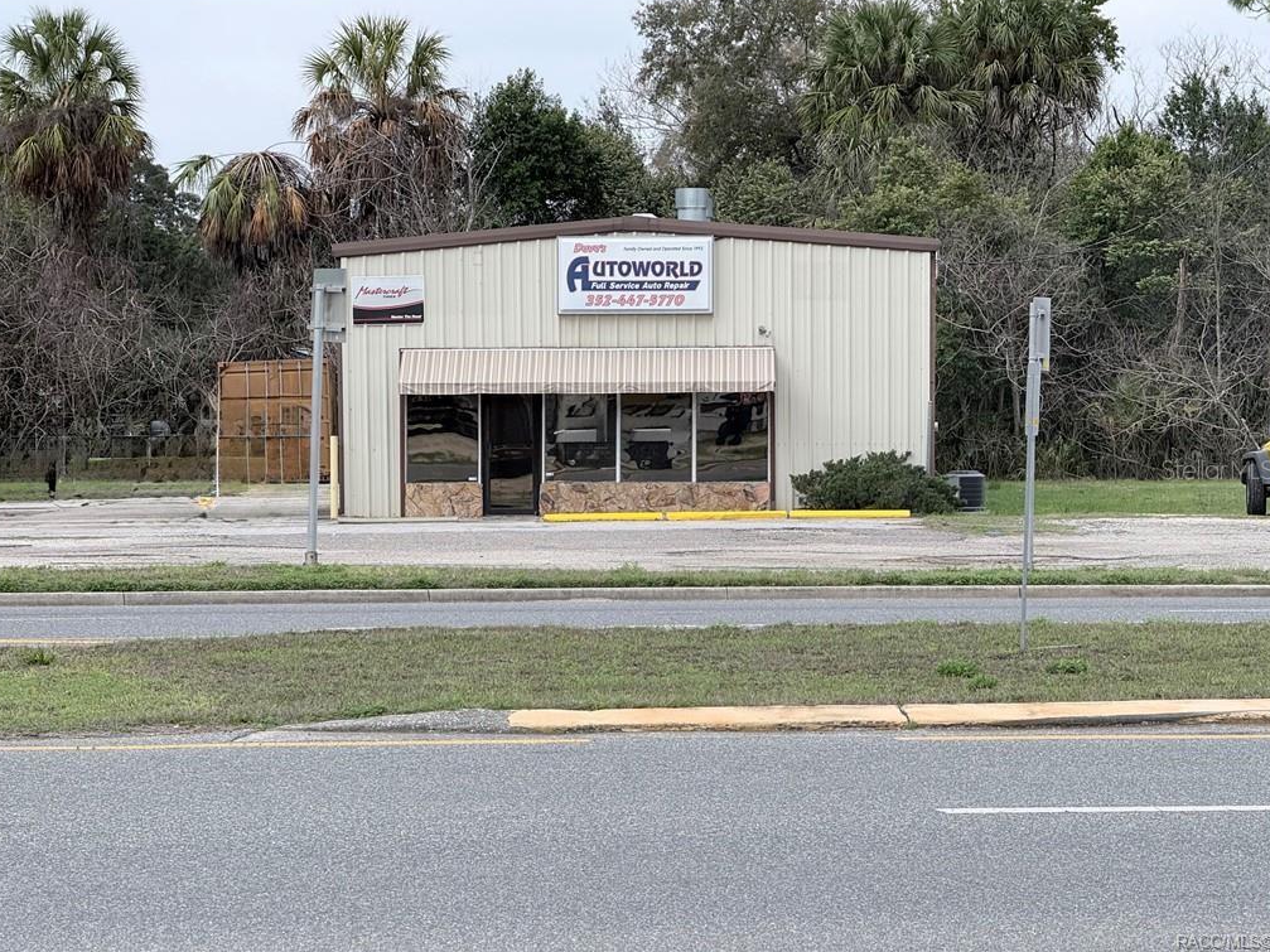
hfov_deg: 16.2
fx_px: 4475
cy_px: 469
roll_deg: +0.5
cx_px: 634
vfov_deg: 12.1
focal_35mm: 122
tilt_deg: -0.7
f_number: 2.8
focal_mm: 15.66
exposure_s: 1/1186
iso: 64
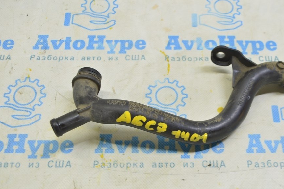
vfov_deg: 26.1
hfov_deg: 38.4
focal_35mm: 52
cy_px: 112
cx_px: 167
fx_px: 407
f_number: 5.6
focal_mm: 29
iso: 400
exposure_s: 1/20
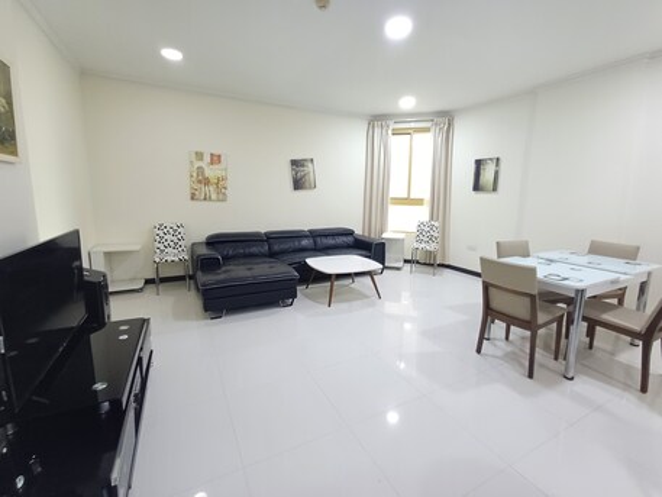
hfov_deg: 94.5
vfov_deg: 78.1
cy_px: 248
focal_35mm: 16
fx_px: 306
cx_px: 331
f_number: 2.2
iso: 320
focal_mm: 1.64
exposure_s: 1/25
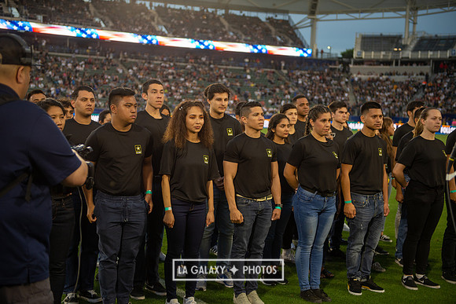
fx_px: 659
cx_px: 228
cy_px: 152
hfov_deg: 38.2
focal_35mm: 52
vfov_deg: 26.0
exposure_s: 1/500
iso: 400
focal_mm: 52
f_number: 2.8
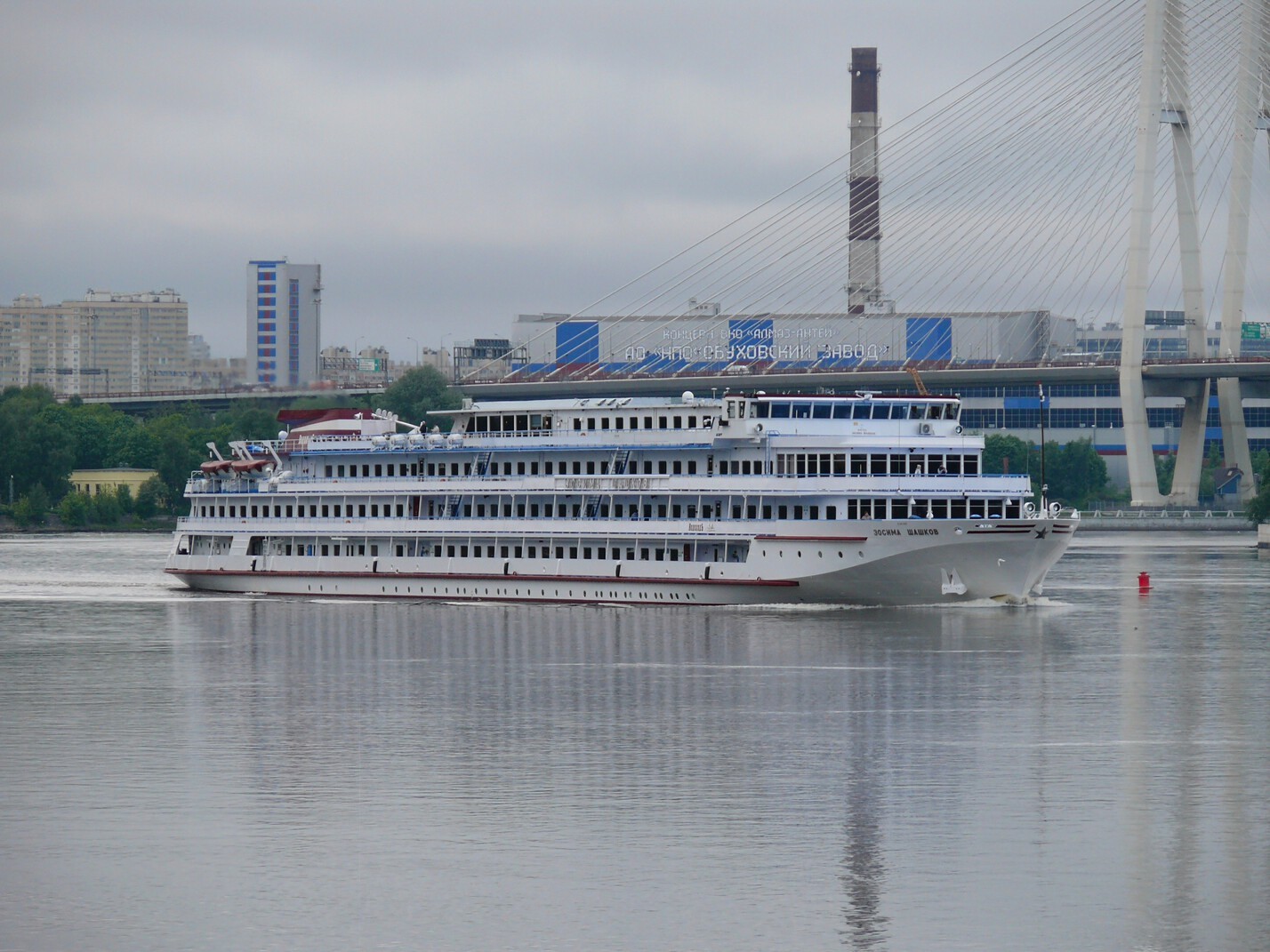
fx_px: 8402
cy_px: 476
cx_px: 635
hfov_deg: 8.6
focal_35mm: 229
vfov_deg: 6.5
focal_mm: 48.3
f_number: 3.6
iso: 100
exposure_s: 1/125
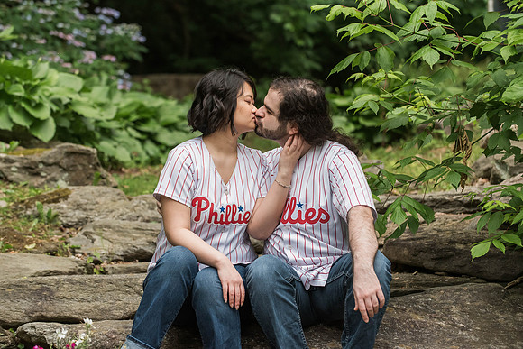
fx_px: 1752
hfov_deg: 17.0
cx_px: 263
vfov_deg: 11.4
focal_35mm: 121
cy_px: 168
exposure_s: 1/1000
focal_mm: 116
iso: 2000
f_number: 4
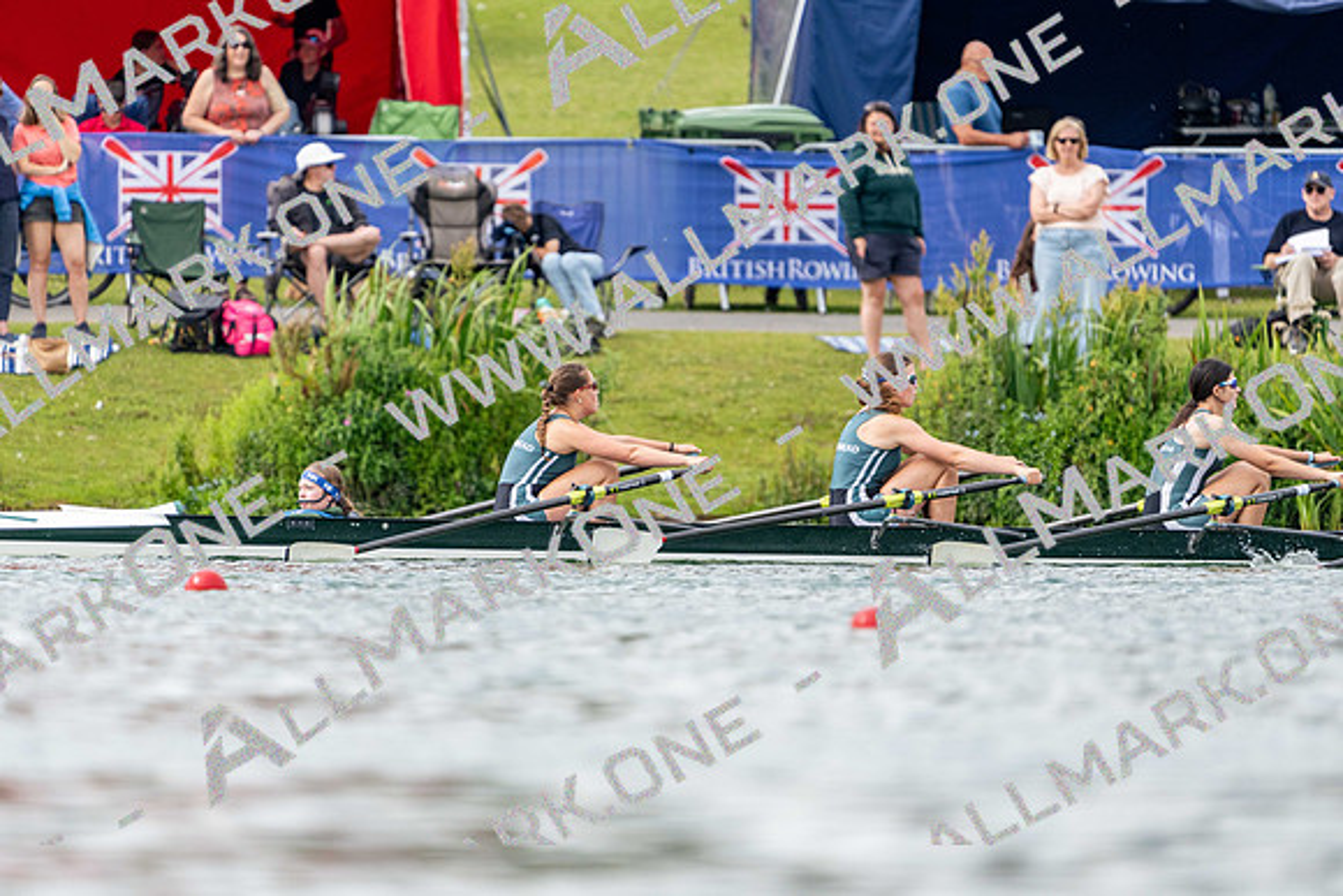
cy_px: 448
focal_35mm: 600
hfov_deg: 3.4
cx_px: 672
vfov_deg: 2.3
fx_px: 22388
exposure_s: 1/1600
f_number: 6.3
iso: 640
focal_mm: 600
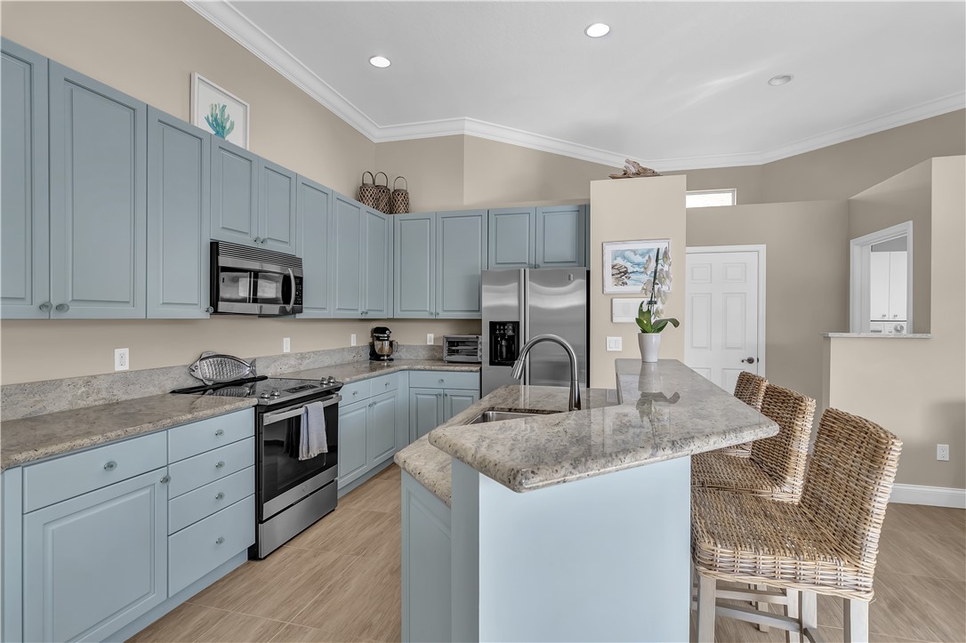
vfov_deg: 72.0
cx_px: 483
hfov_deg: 95.0
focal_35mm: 16
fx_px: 443
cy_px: 322
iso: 320
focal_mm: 11
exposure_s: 1/15
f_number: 6.3
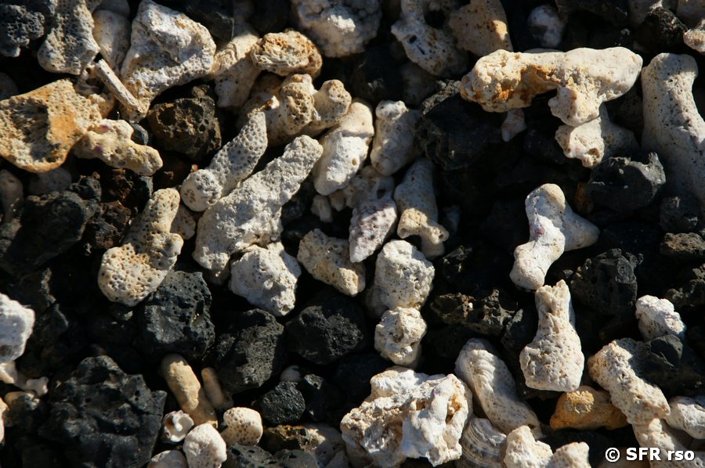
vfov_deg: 3.7
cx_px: 352
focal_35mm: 375
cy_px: 234
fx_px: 7336
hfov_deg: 5.5
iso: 200
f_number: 7.1
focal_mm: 250
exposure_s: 1/640
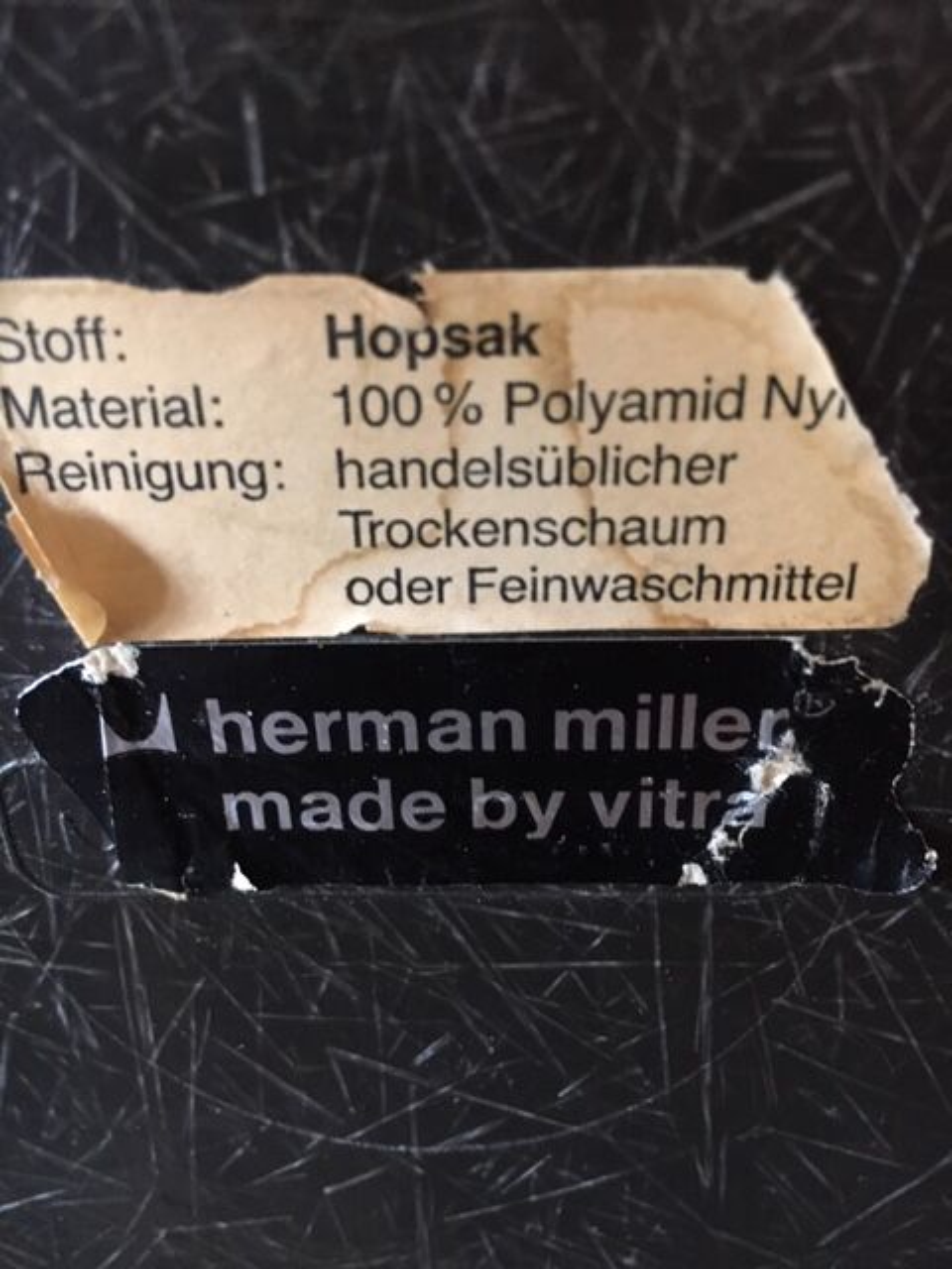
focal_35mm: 29
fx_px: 1063
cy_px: 634
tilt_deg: -72.6
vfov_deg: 61.7
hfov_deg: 48.2
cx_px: 476
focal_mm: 4.15
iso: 250
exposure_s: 1/17
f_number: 2.2
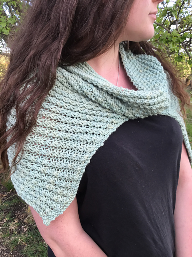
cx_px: 96
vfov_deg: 58.4
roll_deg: +3.0
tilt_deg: -15.3
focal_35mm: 31
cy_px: 128
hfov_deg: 45.4
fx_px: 229
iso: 40
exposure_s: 1/100
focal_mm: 3.3
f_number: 2.4
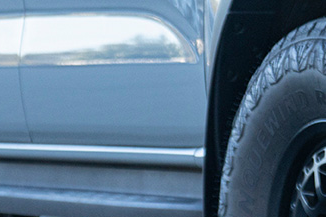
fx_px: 1702
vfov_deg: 7.3
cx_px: 477
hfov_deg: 10.6
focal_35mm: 188
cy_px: -24
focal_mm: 34
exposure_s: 1/160
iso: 320
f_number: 4
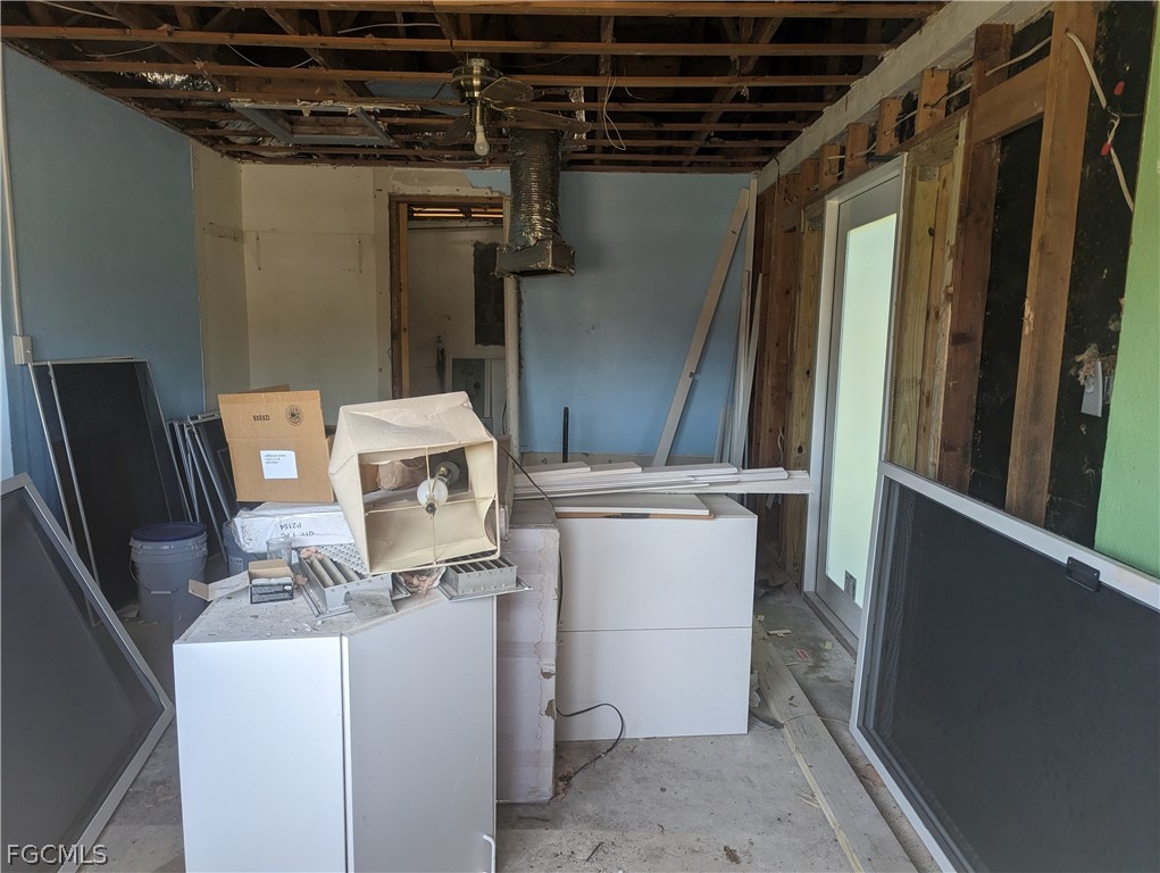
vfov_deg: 56.9
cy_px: 436
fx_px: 805
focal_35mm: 24
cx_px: 580
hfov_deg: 71.5
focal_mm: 6.81
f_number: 1.85
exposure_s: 1/226
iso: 225
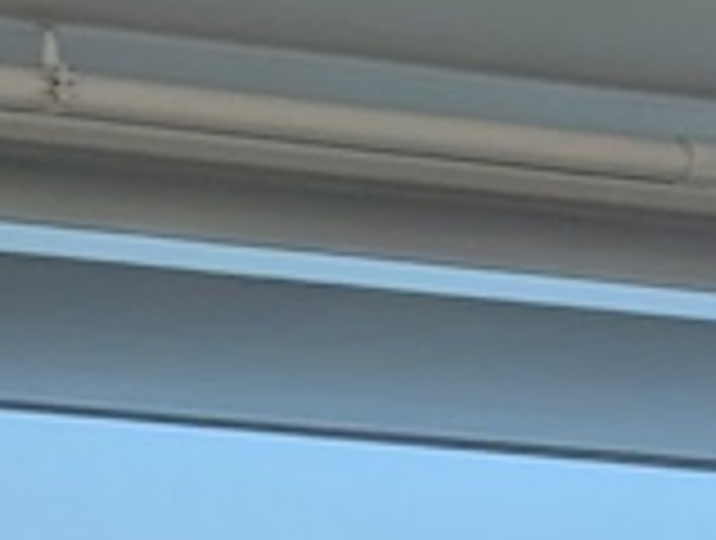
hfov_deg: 5.4
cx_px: 1243
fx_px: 7525
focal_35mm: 363
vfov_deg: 4.0
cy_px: 1512
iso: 46
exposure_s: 1/99.9
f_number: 1.85
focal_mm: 6.81
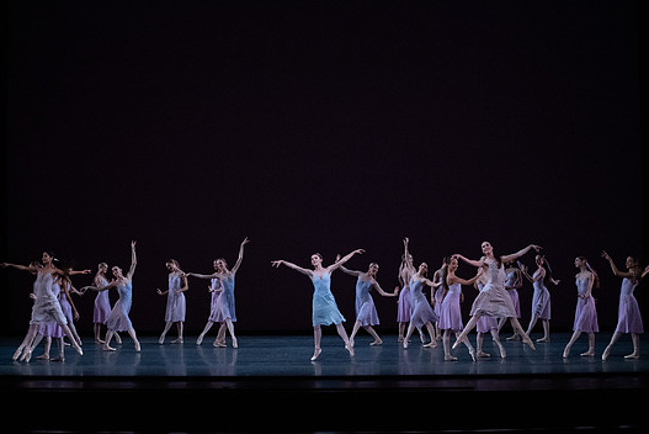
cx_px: 294
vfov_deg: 17.7
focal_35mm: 77
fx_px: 1389
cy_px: 209
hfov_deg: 26.3
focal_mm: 70
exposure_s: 1/400
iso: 12800
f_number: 13
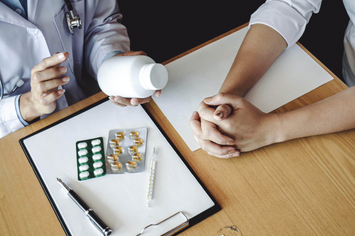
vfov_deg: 23.7
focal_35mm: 57
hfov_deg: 35.1
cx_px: 178
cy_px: 118
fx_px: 561
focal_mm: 38
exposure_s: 1/160
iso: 400
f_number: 5.6
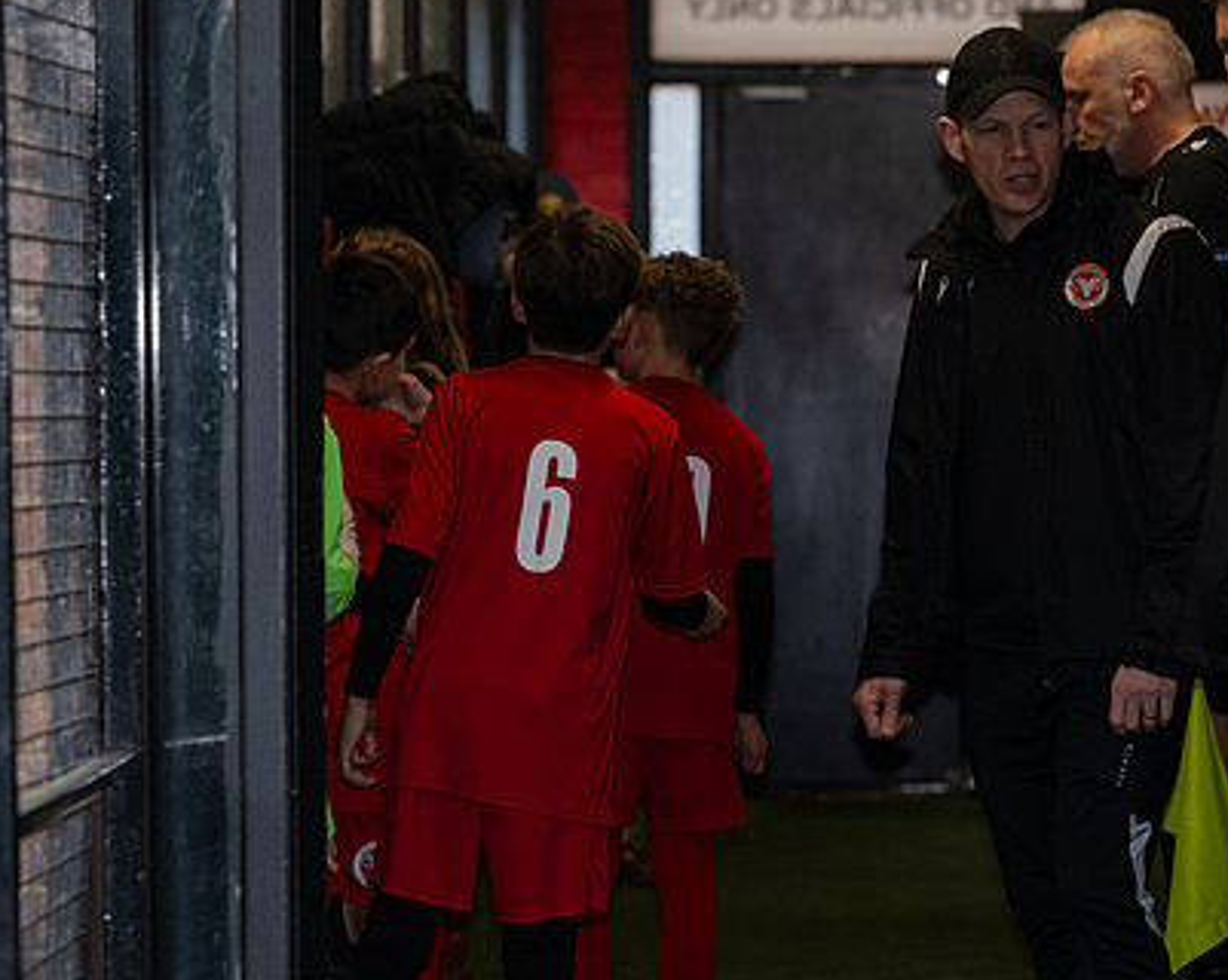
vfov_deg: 6.6
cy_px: 679
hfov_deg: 8.2
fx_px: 8533
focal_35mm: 235
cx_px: 754
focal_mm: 140
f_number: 4
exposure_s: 1/200
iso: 160
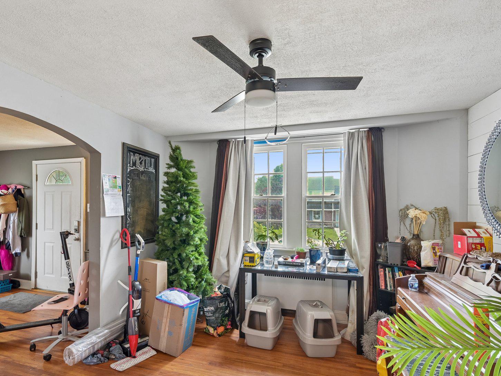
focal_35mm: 19
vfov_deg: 68.4
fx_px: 275
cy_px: 210
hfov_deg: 84.3
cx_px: 221
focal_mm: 14
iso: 400
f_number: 8
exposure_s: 1/8
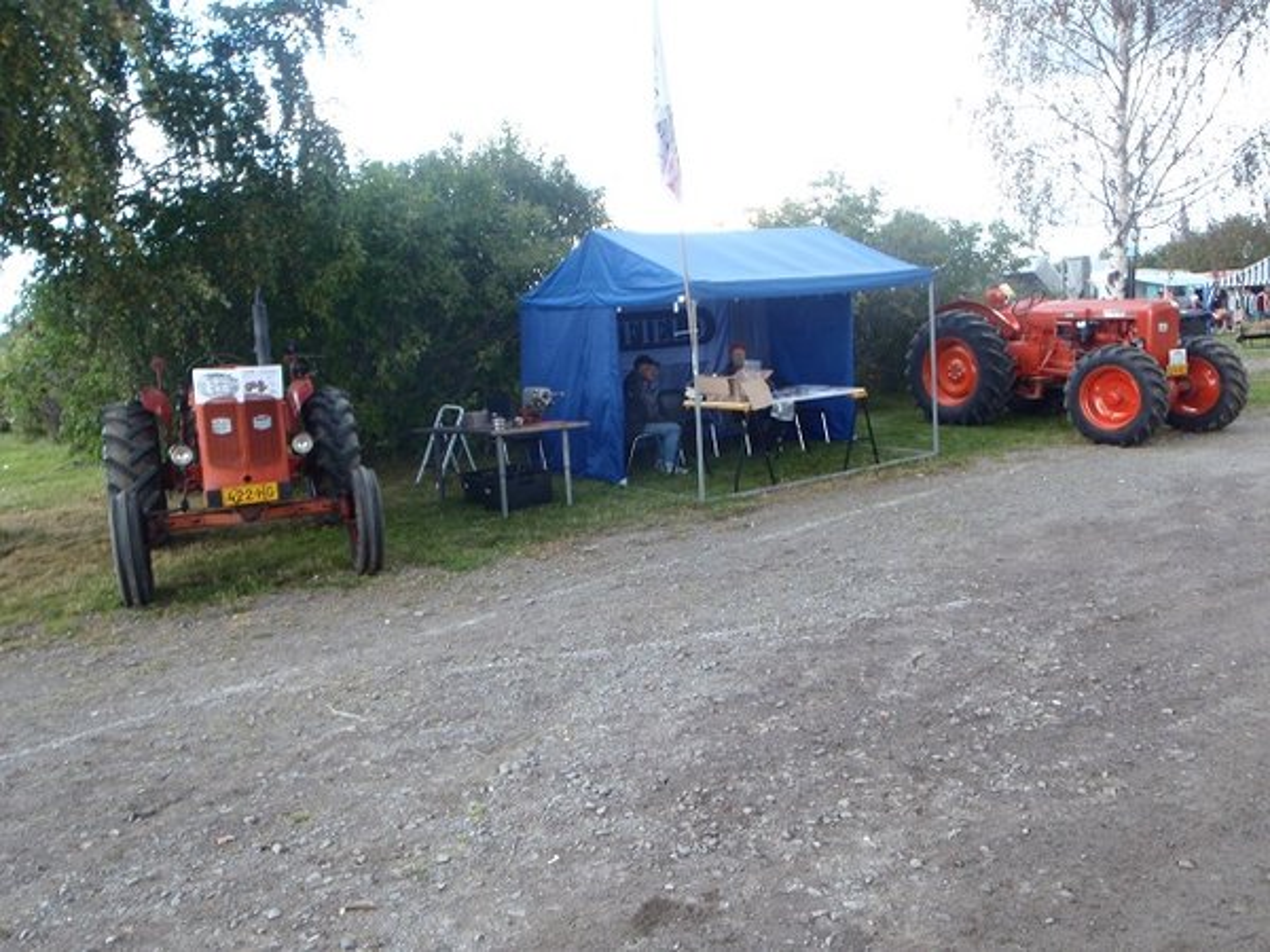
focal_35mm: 28
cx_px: 635
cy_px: 476
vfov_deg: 49.7
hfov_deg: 63.4
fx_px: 1027
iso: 64
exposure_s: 1/40
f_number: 3.5
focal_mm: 5
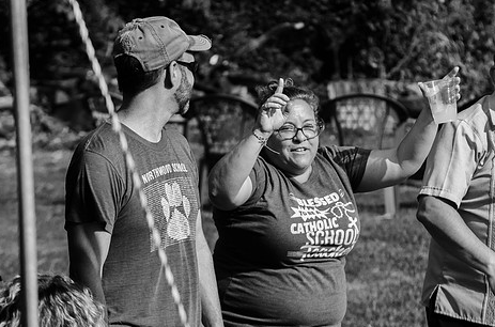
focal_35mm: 282
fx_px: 3867
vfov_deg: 4.8
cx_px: 288
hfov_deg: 7.3
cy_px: 135
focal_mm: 150
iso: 200
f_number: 7.1
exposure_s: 1/800
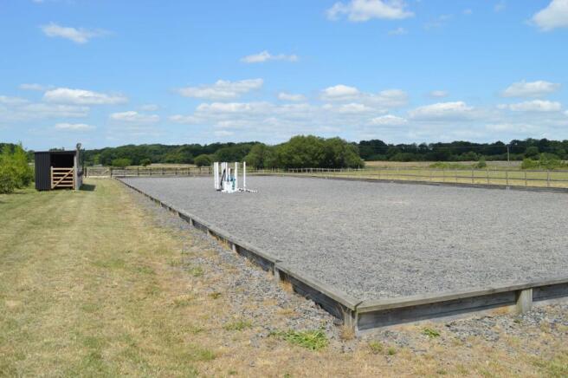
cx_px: 284
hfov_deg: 59.5
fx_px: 496
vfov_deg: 41.6
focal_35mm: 32
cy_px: 189
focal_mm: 21
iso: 100
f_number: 9
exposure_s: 1/320
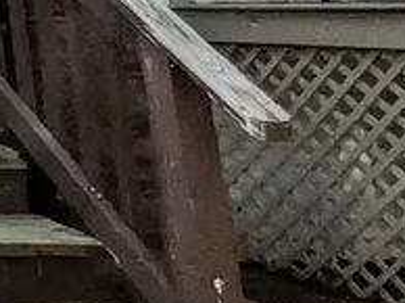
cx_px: -637
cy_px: -138
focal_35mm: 74
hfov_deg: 13.9
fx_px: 865
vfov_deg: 17.9
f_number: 2.2
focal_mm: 1.85
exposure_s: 1/5348
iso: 58
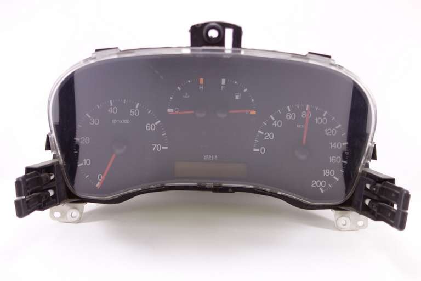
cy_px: 140
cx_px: 210
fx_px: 327
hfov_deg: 65.5
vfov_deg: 46.4
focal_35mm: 28
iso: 125
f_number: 1.8
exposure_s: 1/60
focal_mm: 10.4
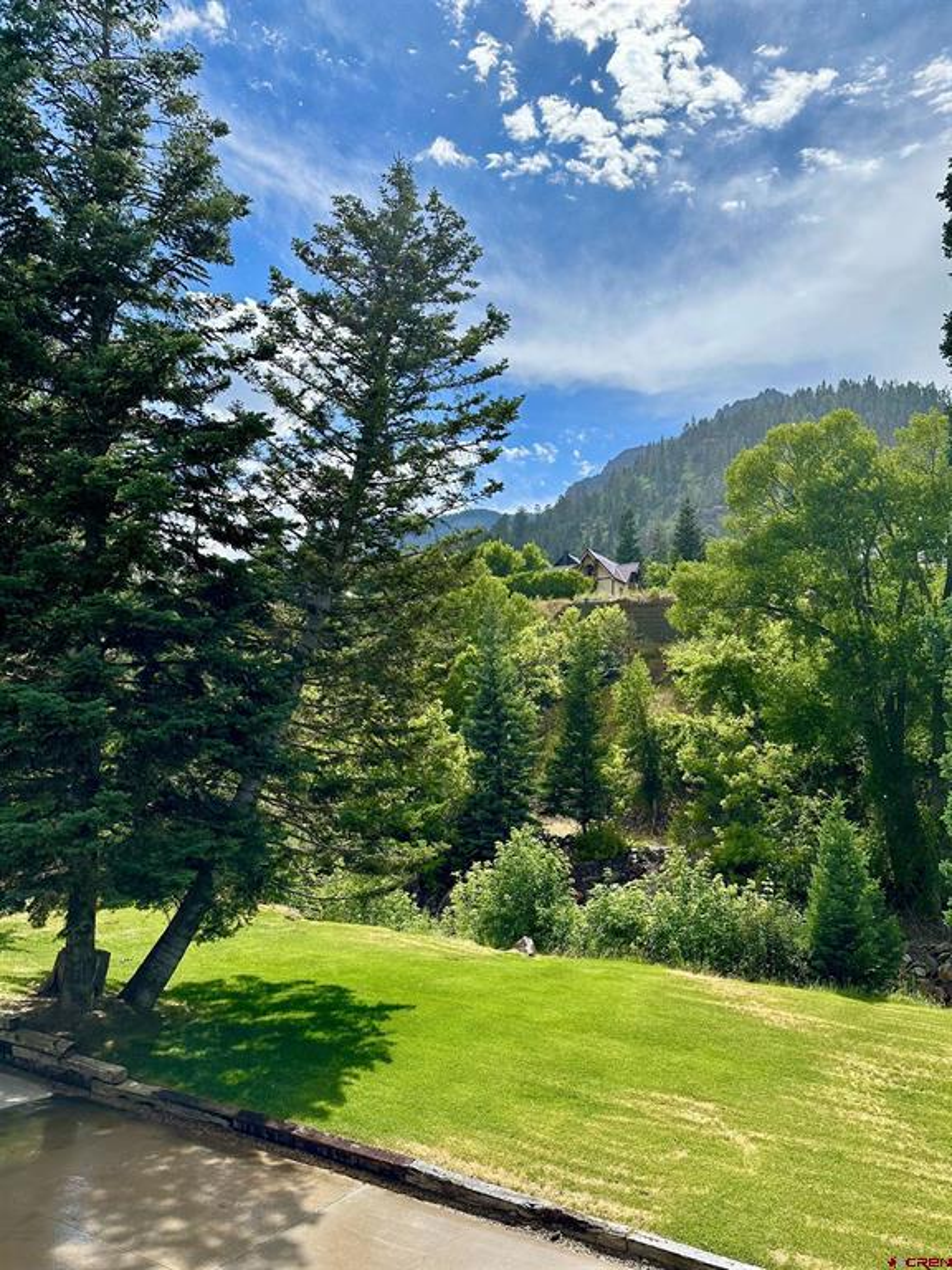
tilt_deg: +8.7
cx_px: 476
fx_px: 880
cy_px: 635
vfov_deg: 71.6
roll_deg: -1.5
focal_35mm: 24
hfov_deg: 56.8
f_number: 1.78
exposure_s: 1/7042
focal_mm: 6.86
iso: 80
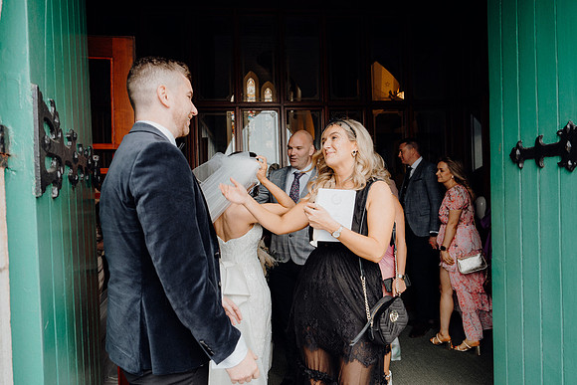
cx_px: 288
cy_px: 192
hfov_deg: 73.7
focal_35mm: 24
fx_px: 385
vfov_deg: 53.2
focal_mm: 24
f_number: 3.5
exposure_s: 1/200
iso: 320
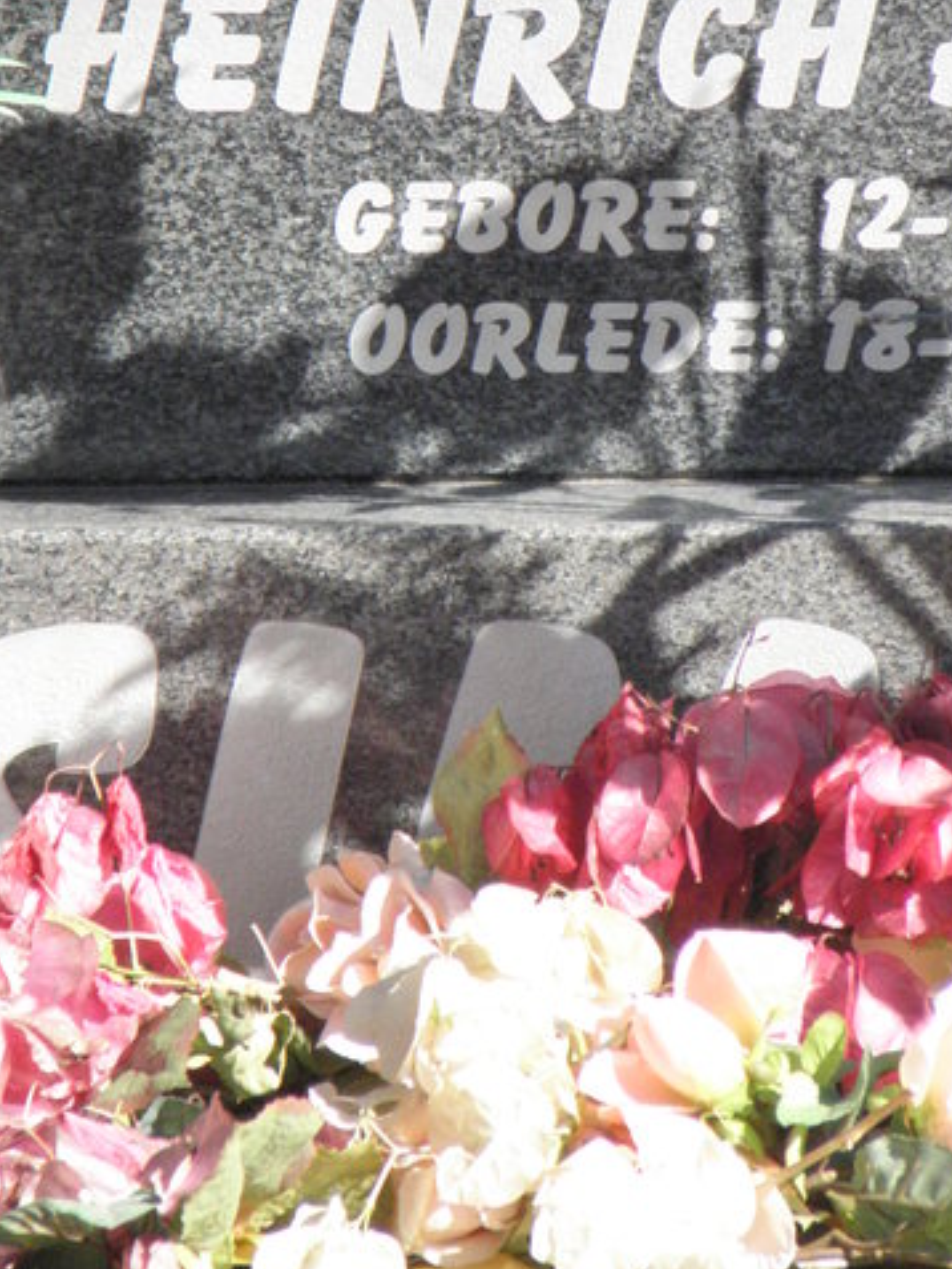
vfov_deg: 2.2
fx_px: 33720
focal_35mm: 920
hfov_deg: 1.6
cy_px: 359
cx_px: 553
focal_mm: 97.84
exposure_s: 1/250
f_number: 6.3
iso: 200
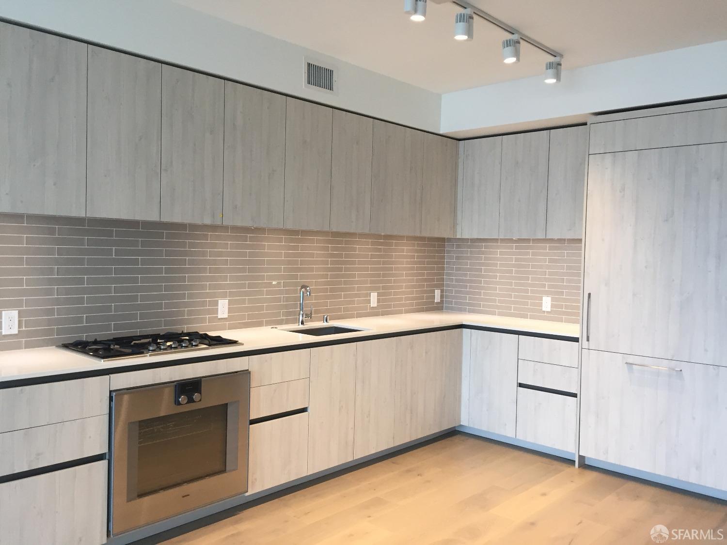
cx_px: 364
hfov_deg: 61.7
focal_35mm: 29
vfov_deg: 48.2
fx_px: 609
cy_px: 272
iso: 40
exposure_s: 1/30
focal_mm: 4.15
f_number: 2.2
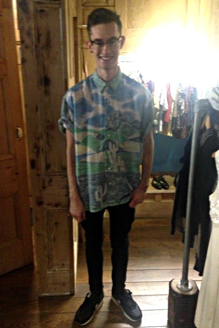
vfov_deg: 54.4
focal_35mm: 35
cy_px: 163
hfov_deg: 37.9
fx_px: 319
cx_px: 105
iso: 640
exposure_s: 1/15
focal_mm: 4.12
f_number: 2.4
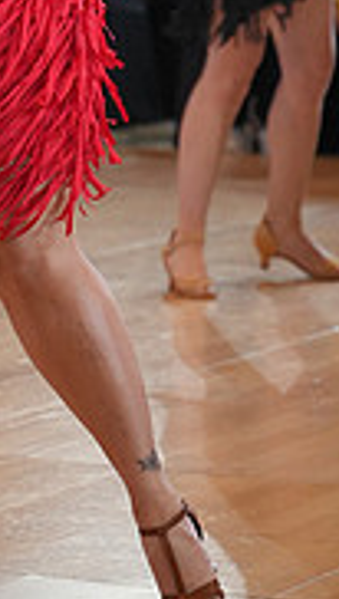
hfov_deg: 4.5
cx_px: -288
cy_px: -115
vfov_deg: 7.9
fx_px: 4295
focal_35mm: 270
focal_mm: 81
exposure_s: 1/500
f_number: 3.5
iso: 2500
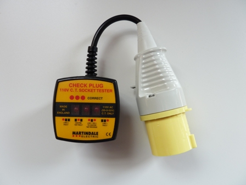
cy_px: 92
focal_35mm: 25
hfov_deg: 69.4
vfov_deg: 54.9
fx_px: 178
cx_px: 123
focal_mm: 4.1
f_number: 3.3
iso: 80
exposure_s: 1/50
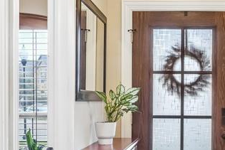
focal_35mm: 68
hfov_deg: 28.9
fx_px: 425
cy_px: 106
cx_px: 184
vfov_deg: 19.9
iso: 400
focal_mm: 14
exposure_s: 1/15
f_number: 8
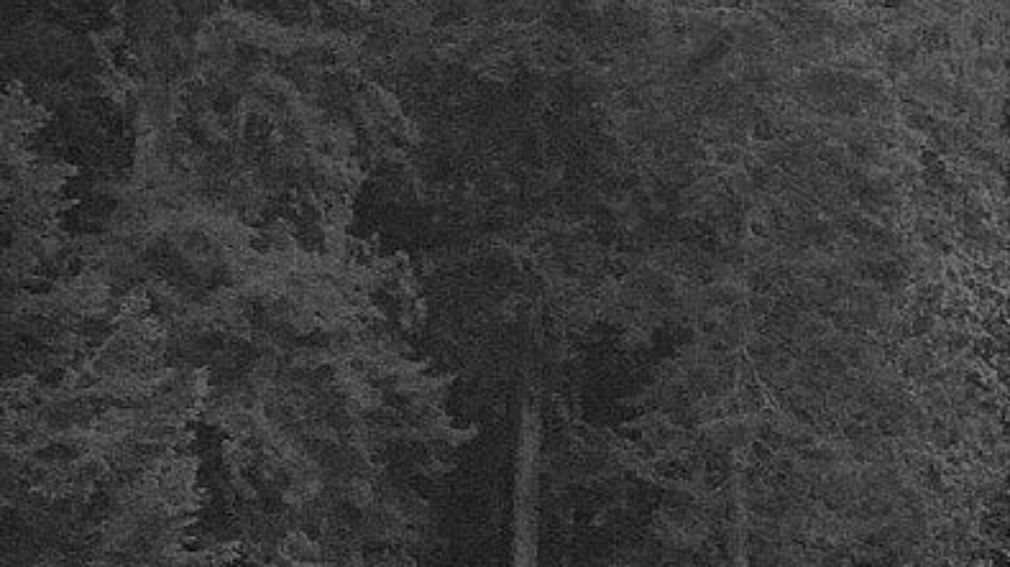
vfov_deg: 9.4
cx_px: 2040
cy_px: 669
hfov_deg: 14.0
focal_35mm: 128
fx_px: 3427
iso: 32
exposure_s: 1/295
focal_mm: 4.15
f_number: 2.2
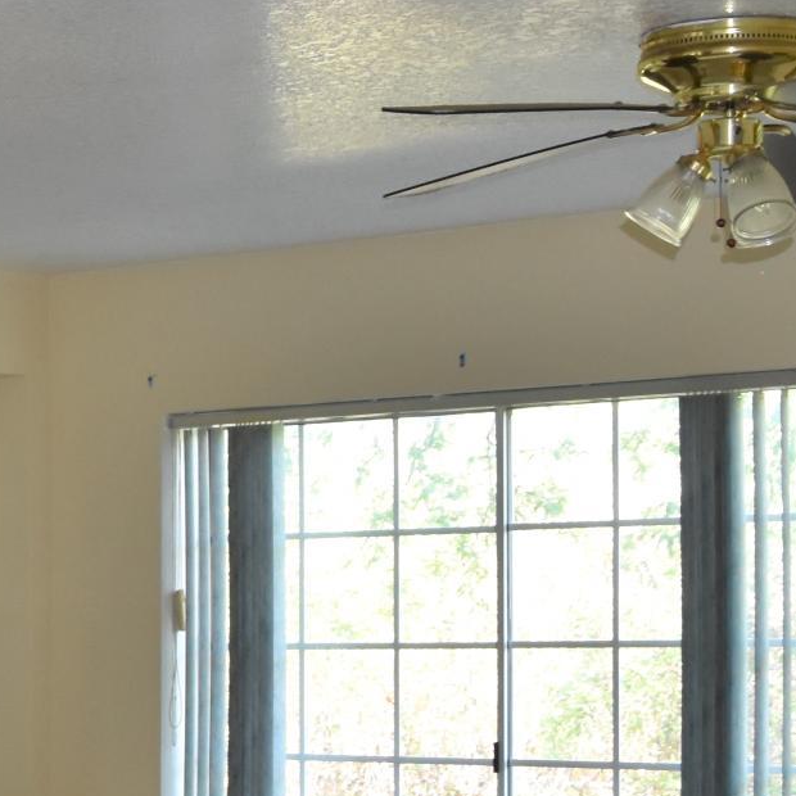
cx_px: -679
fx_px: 2888
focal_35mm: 111
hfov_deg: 13.8
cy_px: 598
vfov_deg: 15.6
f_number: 5
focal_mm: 18
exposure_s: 1/100
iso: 800
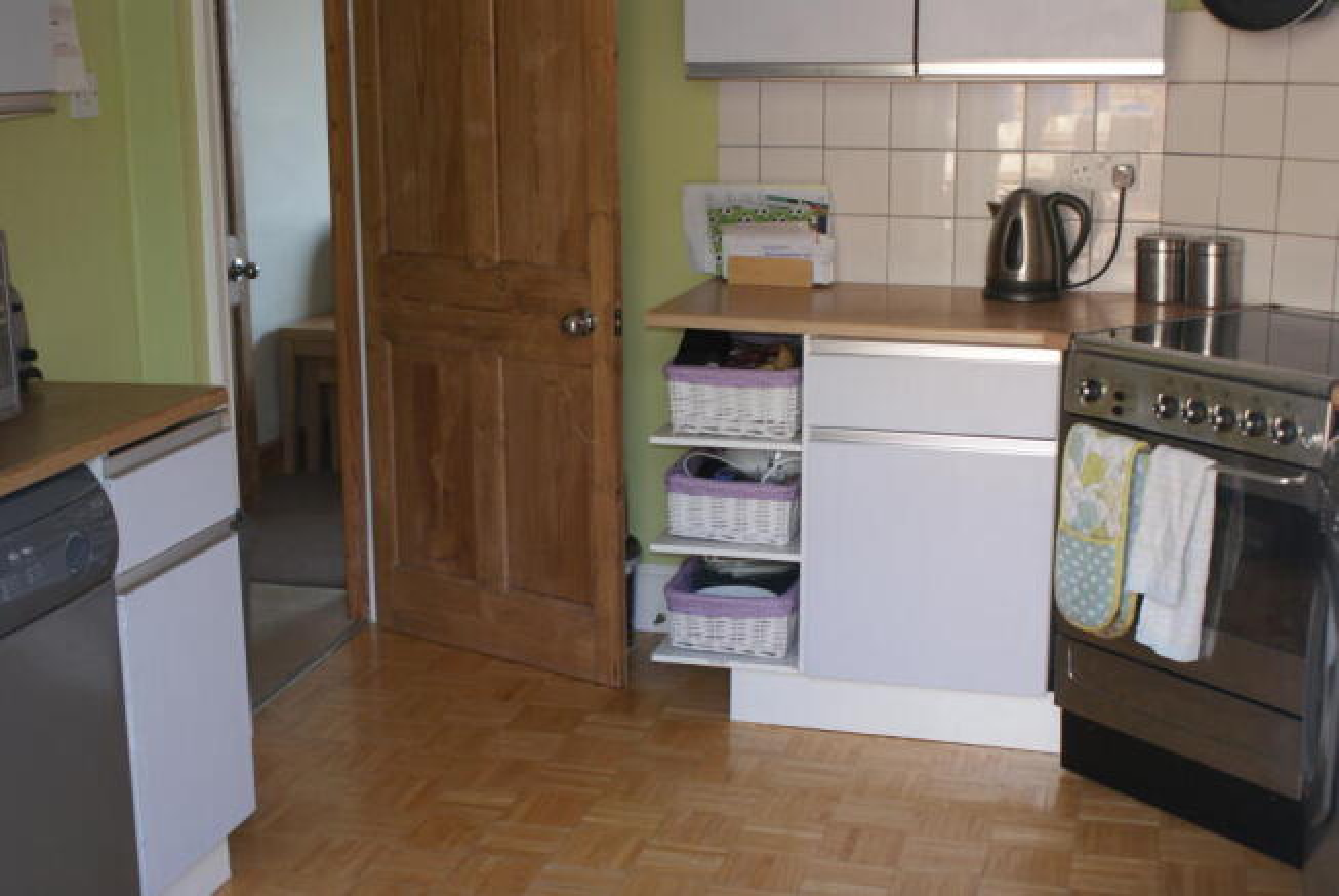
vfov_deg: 29.9
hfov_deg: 43.6
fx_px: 1676
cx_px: 670
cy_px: 448
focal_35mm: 45
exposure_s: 1/80
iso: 320
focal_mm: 30
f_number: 5
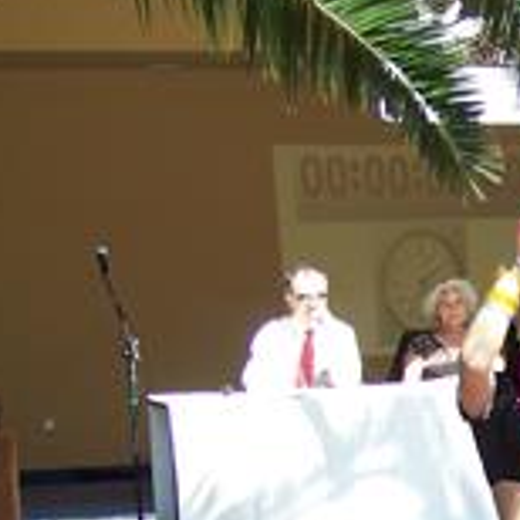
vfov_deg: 13.9
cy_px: 500
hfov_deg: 13.3
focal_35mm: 124
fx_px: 2107
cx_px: 773
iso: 64
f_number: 2.8
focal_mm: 5.85
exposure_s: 1/100
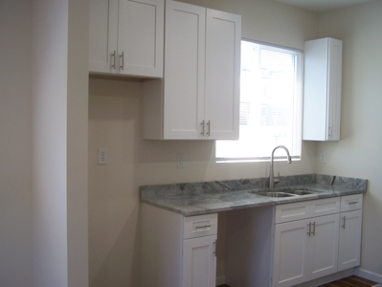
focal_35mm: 38
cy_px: 144
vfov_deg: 37.8
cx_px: 191
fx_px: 420
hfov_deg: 48.9
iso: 80
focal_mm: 6.3
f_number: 2.8
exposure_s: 1/40
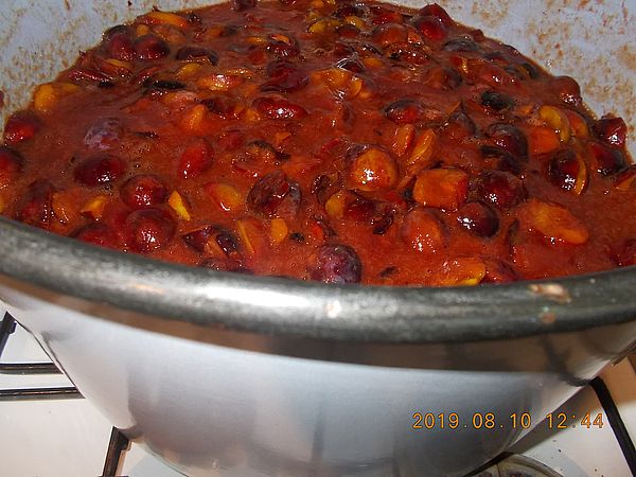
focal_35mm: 26
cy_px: 238
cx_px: 318
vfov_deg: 53.1
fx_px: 478
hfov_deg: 67.3
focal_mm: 4.6
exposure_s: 1/25
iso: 200
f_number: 3.2
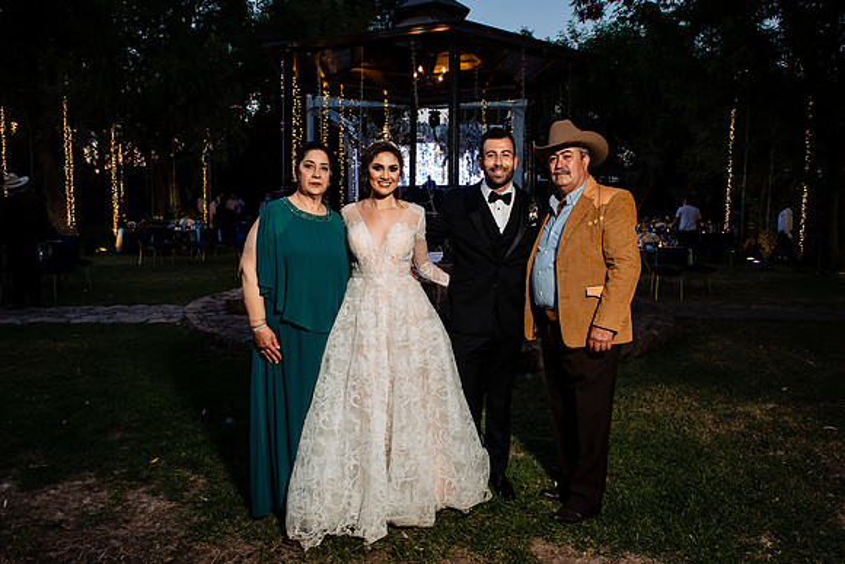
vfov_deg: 50.5
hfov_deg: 70.5
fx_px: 598
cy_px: 282
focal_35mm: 25
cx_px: 422
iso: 1250
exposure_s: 1/200
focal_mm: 24
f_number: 6.3
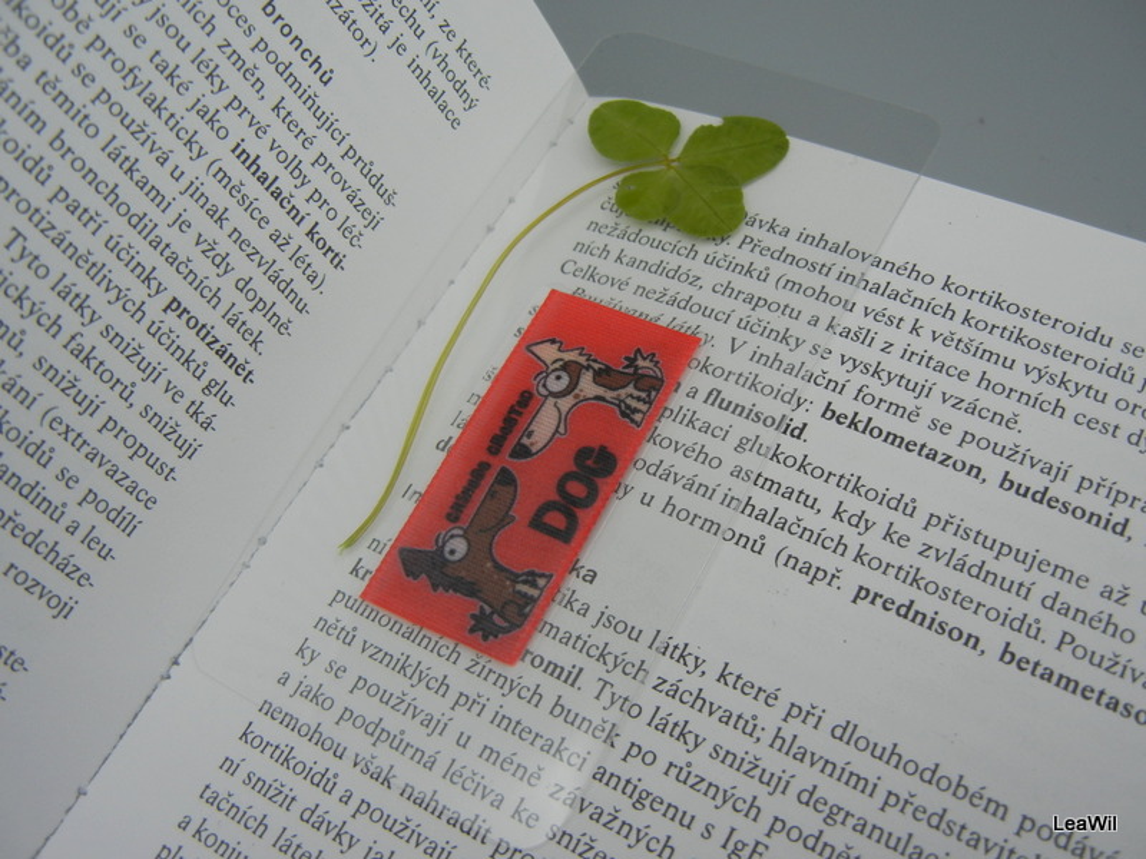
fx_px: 1291
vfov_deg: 36.8
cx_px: 573
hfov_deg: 47.9
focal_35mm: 39
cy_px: 430
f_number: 3.7
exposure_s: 1/590
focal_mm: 7.1
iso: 160
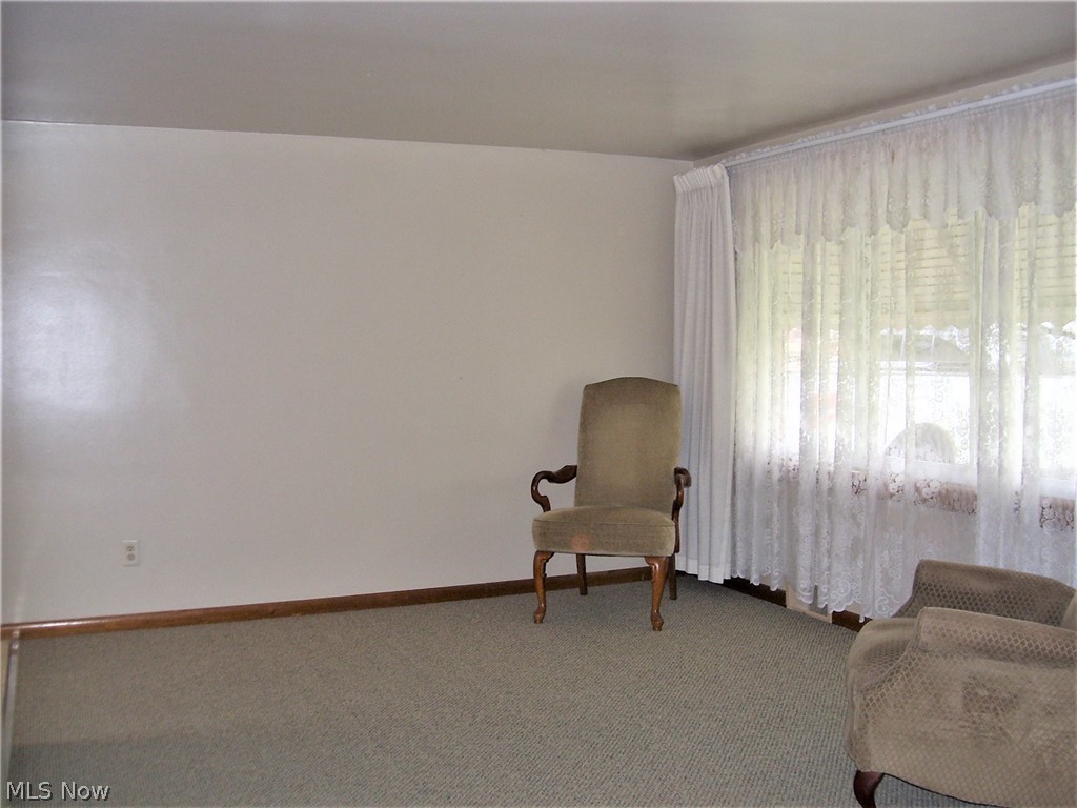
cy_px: 404
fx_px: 1120
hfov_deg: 51.4
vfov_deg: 39.7
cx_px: 538
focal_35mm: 36
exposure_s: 1/60
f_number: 2.7
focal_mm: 6
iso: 80
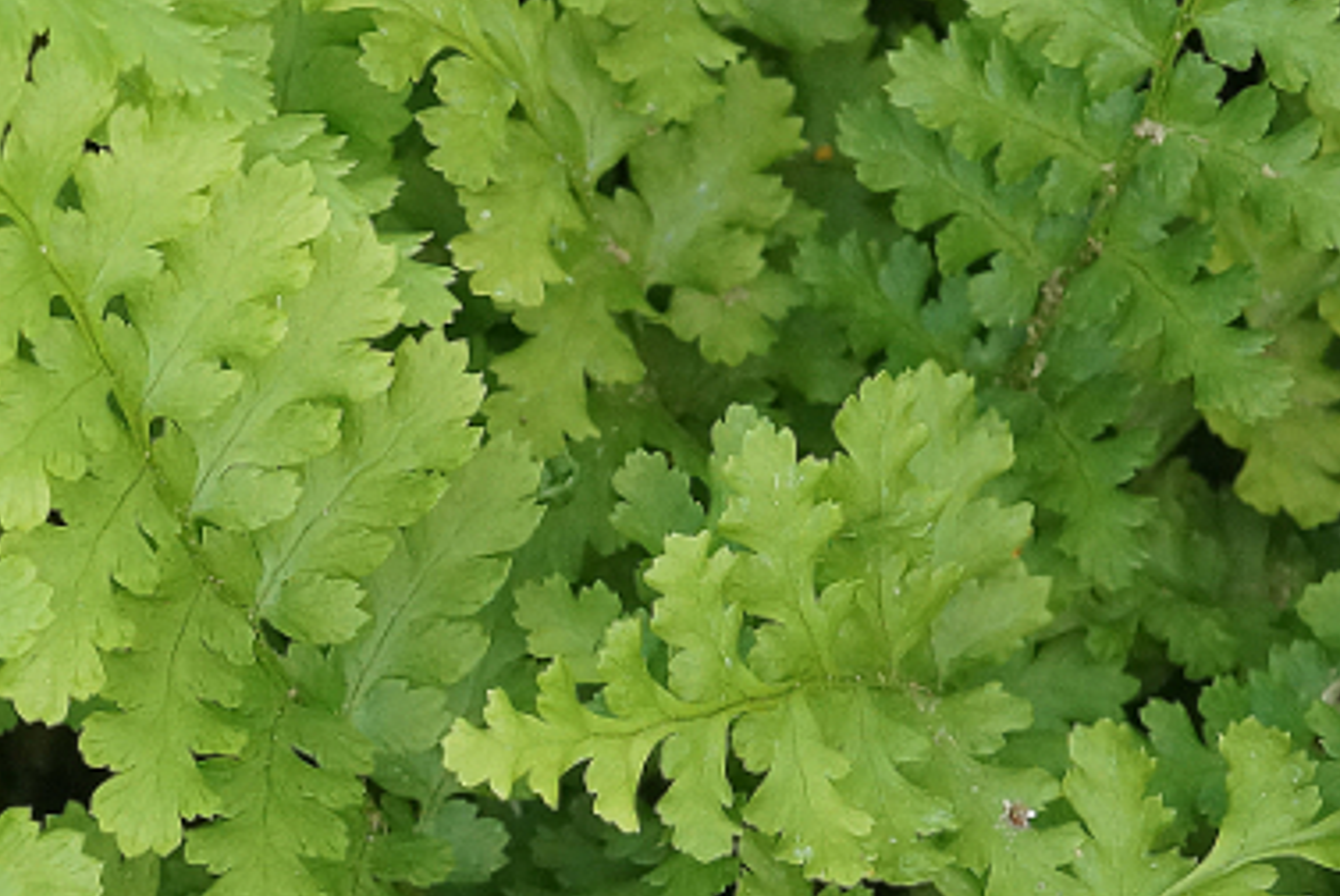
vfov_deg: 2.9
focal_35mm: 477
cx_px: -57
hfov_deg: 4.3
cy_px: 789
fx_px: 17768
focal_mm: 100
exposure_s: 1/160
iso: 1000
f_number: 10
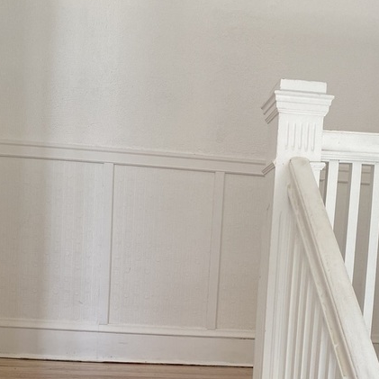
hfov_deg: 29.1
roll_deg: -3.3
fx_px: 731
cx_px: 200
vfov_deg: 27.4
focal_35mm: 59
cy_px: 379
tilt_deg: -2.5
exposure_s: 1/122
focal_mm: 4.25
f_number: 1.8
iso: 80
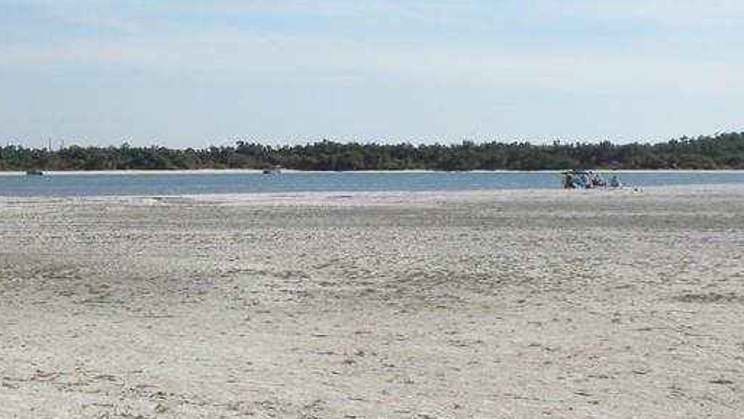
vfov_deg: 12.0
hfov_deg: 21.1
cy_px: 19
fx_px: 1974
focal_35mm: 100
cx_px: 145
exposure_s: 1/428
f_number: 5.6
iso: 64
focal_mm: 8.2
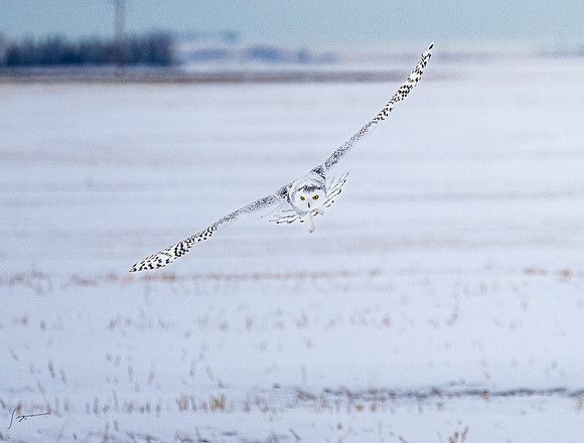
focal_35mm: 925
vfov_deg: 1.6
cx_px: 526
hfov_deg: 2.1
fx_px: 15664
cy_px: 66
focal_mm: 400
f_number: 5.6
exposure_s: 1/2000
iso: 2800
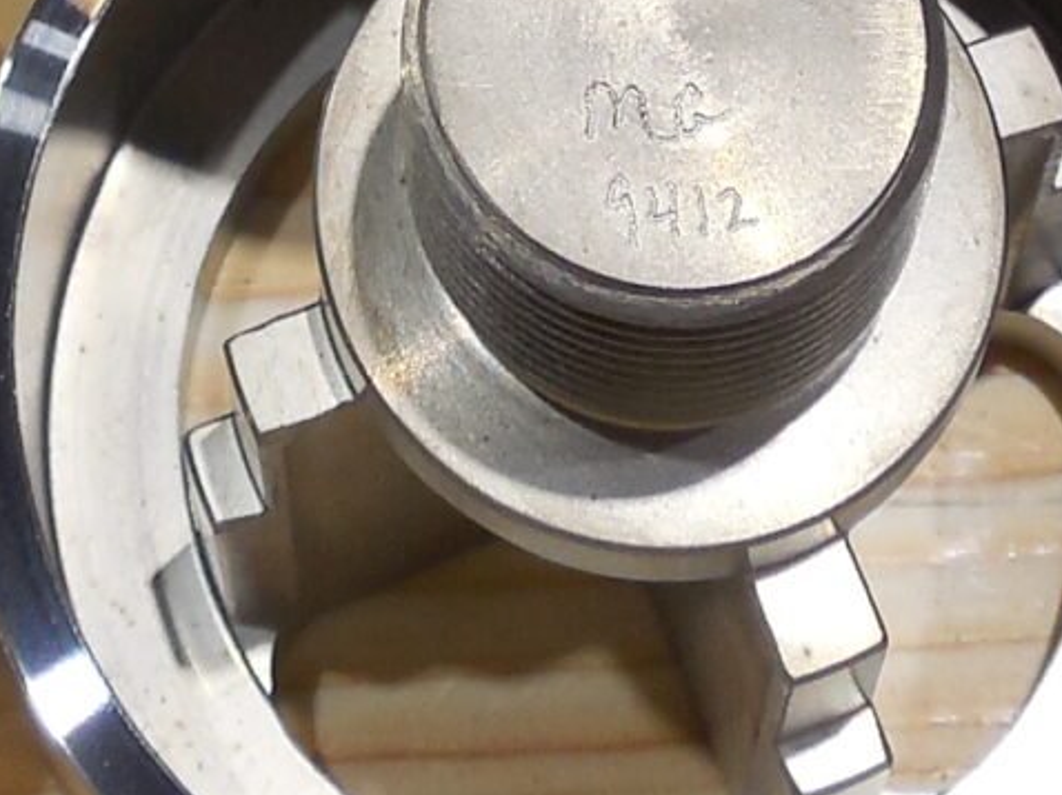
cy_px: -1153
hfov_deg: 14.7
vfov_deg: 9.7
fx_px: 4109
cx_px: 440
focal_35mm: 134
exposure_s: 1/40
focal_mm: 4.5
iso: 125
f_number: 3.3
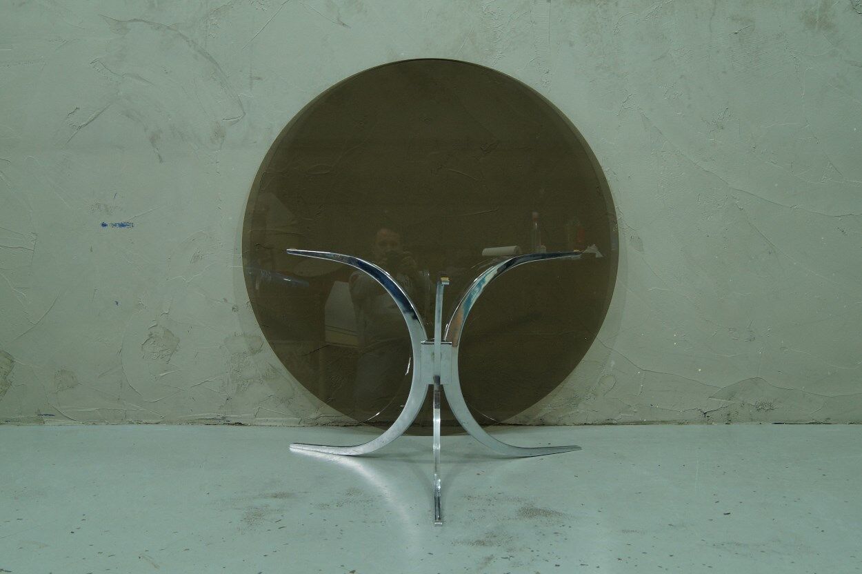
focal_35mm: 45
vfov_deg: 29.8
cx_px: 431
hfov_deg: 43.6
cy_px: 287
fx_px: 1077
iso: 400
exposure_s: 1/20
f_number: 6.3
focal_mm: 30
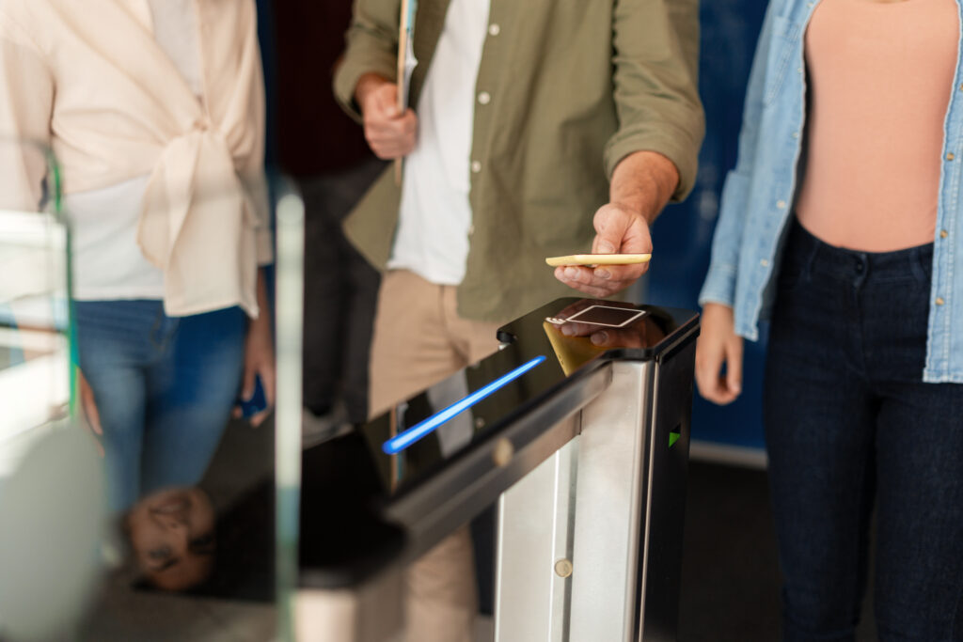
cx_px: 482
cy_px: 321
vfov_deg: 27.0
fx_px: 1338
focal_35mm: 50
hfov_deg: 39.6
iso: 320
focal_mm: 50
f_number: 2
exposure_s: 1/250
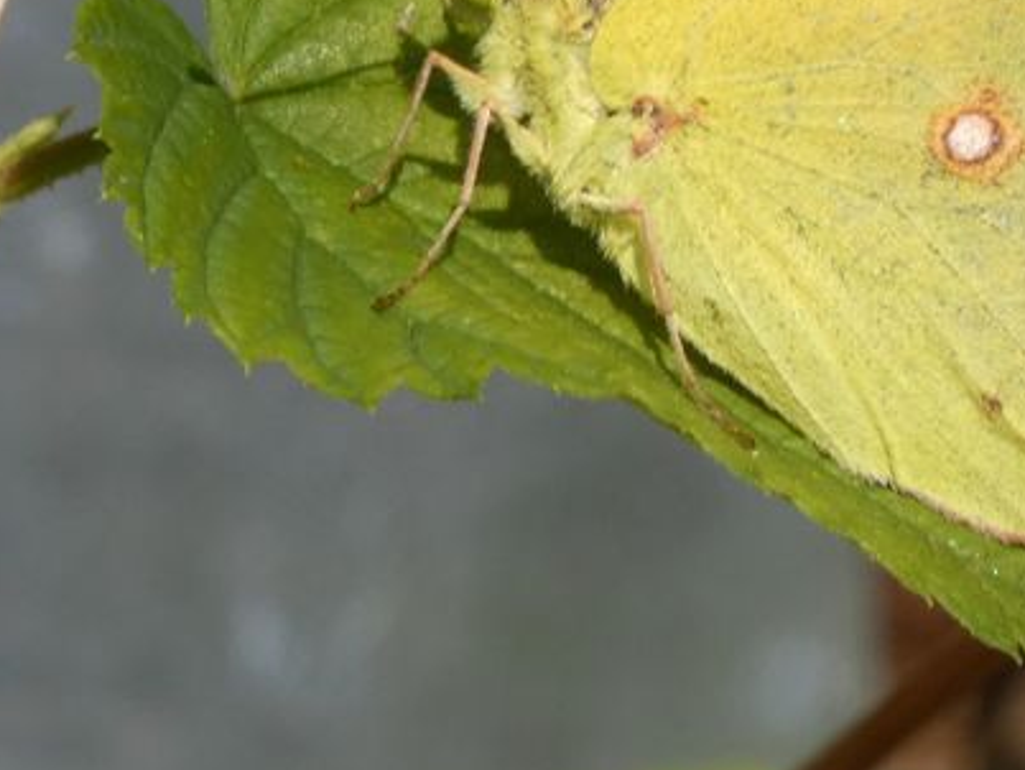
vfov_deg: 1.5
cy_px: 105
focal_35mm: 994
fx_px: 29451
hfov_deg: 2.0
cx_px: 700
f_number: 5.6
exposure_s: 1/250
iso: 80
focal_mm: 84
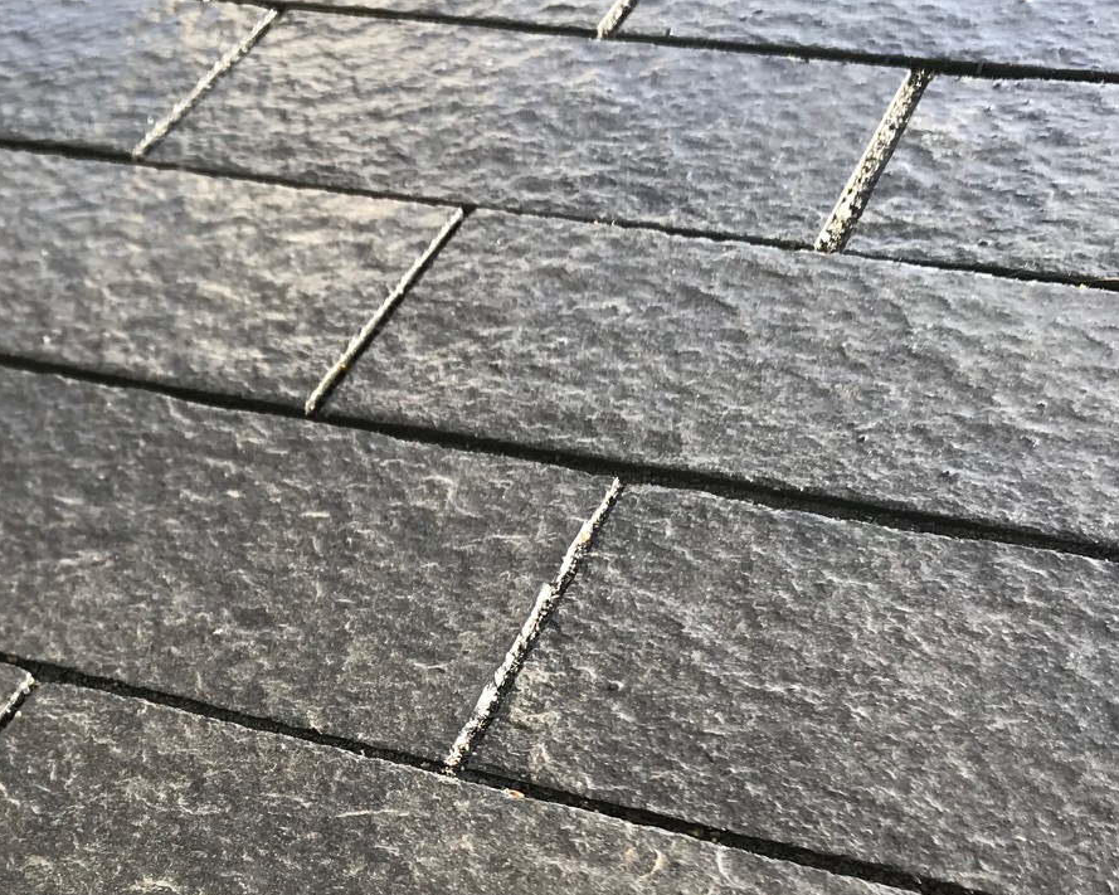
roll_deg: +10.8
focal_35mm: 62
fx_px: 2053
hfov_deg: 29.8
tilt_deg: -41.5
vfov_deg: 24.1
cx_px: 237
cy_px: 758
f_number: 1.8
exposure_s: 1/285
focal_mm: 3.99
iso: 20
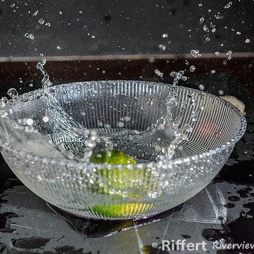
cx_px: 107
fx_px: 755
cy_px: 128
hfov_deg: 19.1
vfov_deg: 19.1
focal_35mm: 91
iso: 100
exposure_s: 1/125
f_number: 5.6
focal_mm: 70
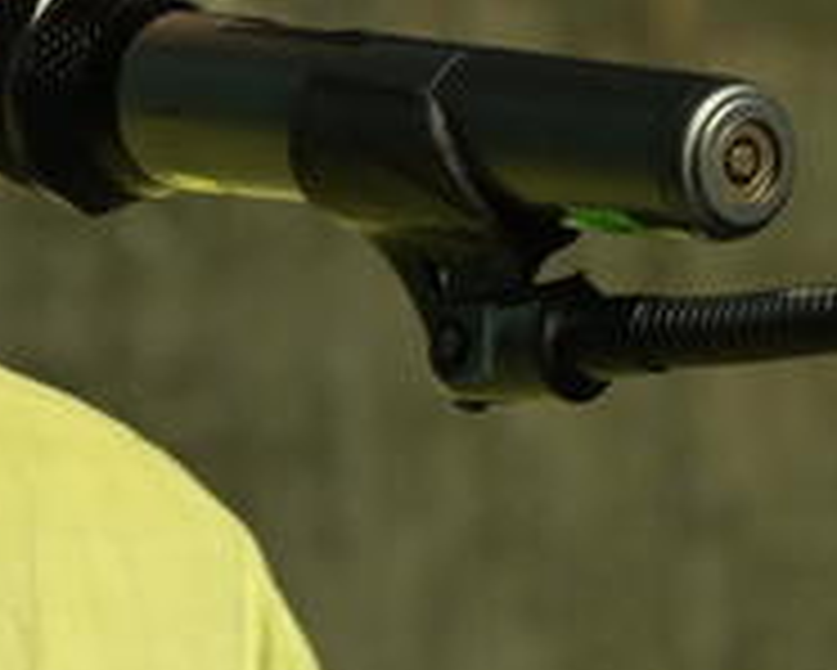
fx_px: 15962
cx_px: 198
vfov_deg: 2.4
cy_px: 537
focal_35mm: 644
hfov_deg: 3.0
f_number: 4
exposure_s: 1/125
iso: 1250
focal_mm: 91
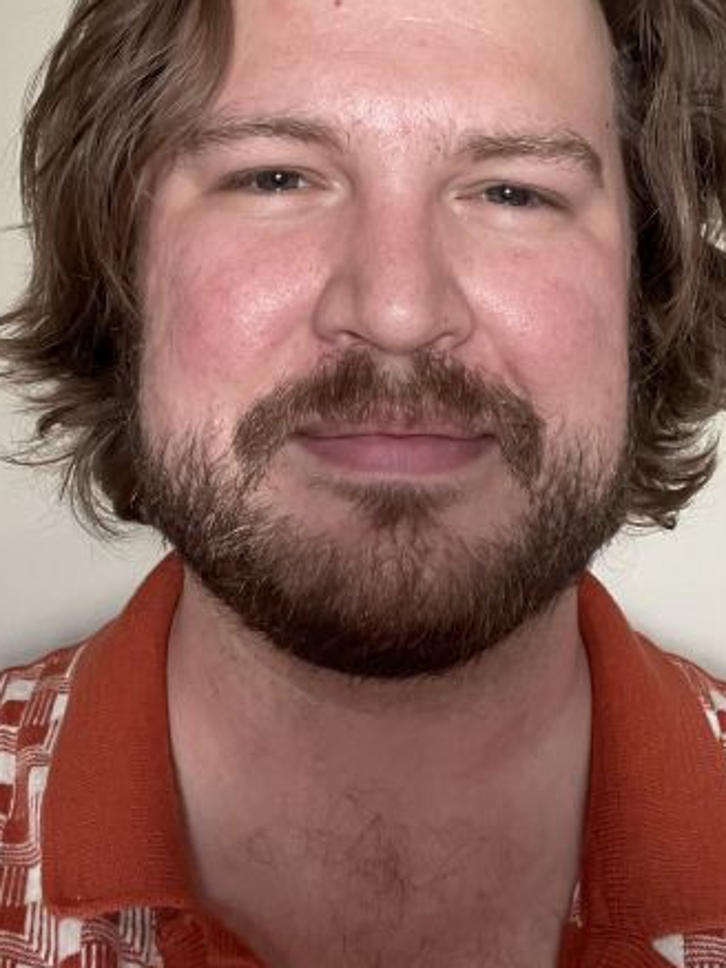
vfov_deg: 35.4
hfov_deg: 27.5
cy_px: 246
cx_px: 382
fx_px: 1481
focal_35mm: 53
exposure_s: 1/59
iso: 320
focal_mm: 2.71
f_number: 2.2
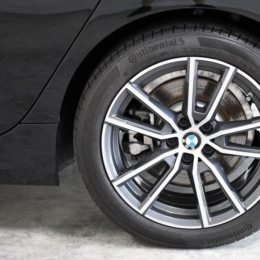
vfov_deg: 18.7
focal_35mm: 93
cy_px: 130
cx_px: 194
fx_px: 790
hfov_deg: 18.6
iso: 2500
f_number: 6.3
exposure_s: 1/160
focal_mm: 48
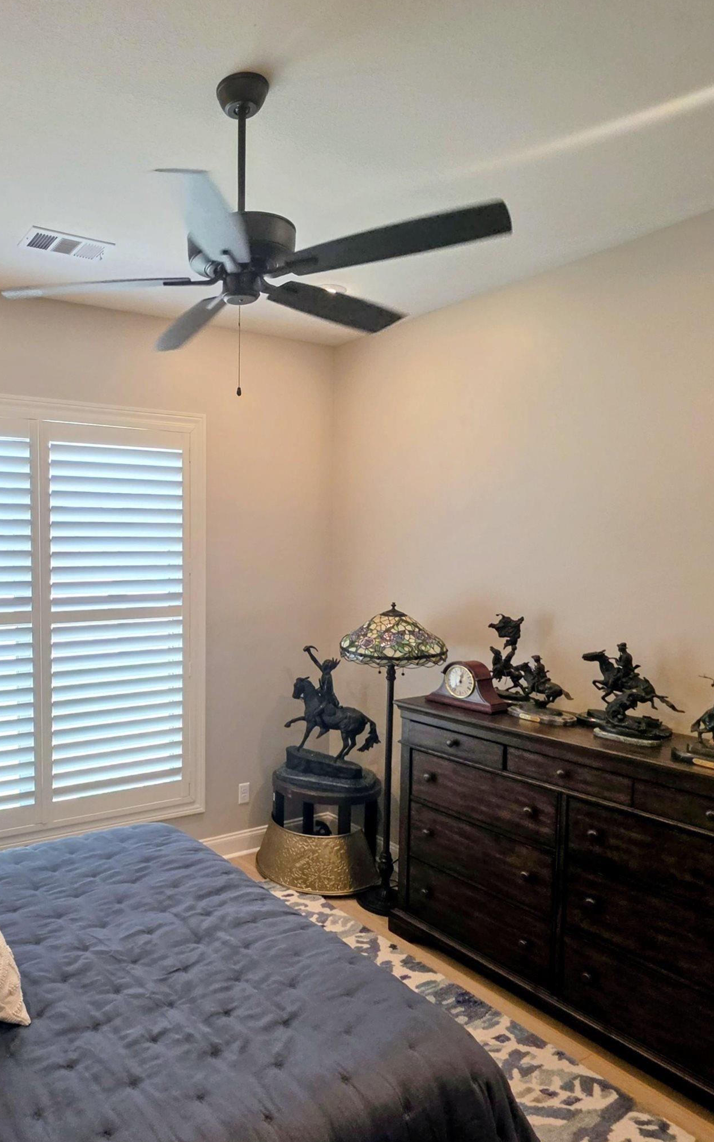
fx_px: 654
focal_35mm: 21
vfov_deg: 82.2
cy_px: 601
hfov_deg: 53.3
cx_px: 139
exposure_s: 1/120
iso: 125
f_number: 1.9
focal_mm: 2.2
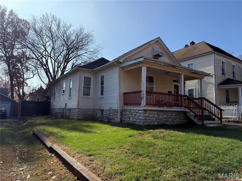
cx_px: 121
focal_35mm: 24
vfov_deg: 56.8
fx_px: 168
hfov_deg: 71.6
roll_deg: -1.7
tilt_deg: +6.2
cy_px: 90
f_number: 1.78
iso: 100
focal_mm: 6.76
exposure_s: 1/6711
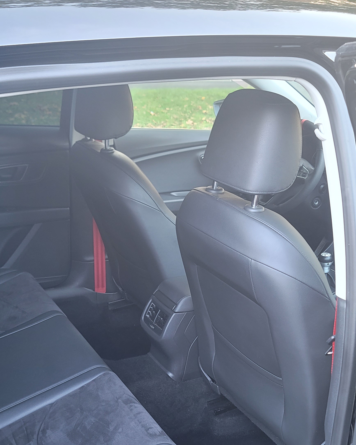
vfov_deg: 40.7
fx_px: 593
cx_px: 154
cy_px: 291
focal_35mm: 45
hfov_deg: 33.4
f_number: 1.8
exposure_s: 1/40
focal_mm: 7
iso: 200
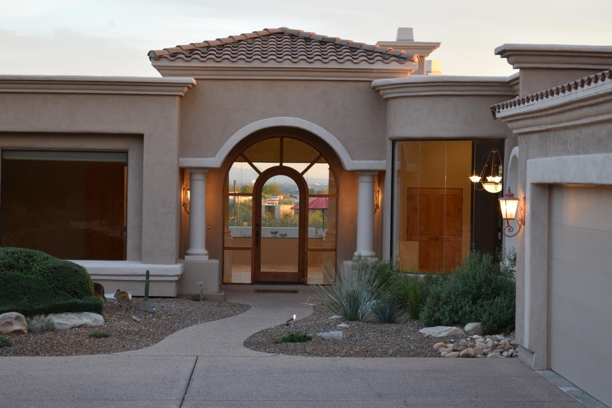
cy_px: 215
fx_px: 1411
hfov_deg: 24.5
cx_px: 295
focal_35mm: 83
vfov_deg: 16.4
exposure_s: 1/60
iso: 720
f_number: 5.6
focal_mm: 50
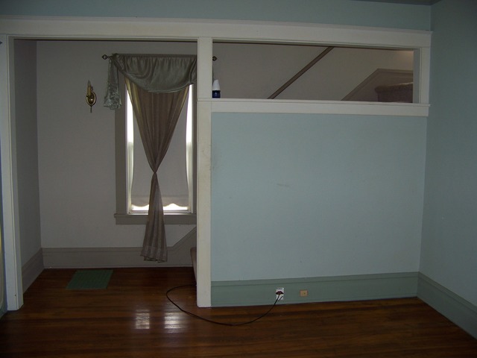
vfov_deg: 39.7
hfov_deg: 51.4
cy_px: 179
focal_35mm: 36
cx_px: 238
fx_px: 496
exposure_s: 1/30
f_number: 2.8
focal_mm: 5.85
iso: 64
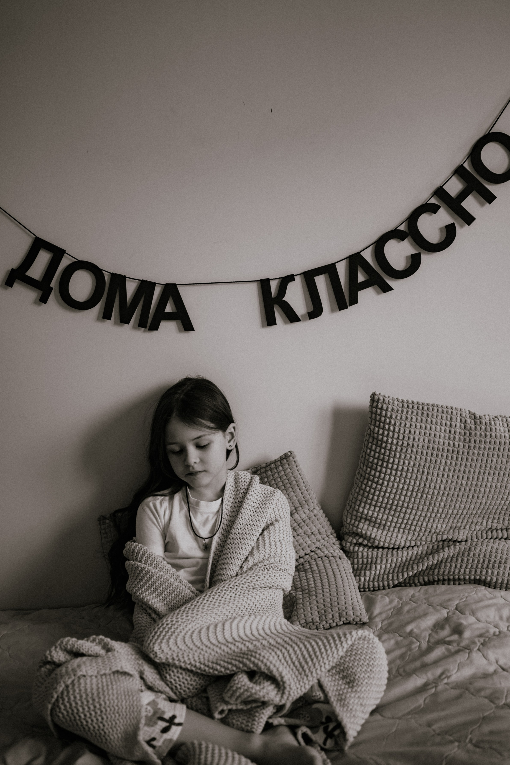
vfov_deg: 48.3
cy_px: 335
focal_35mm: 40
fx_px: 849
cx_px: 234
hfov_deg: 33.4
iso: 250
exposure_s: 1/250
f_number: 1.8
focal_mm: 35
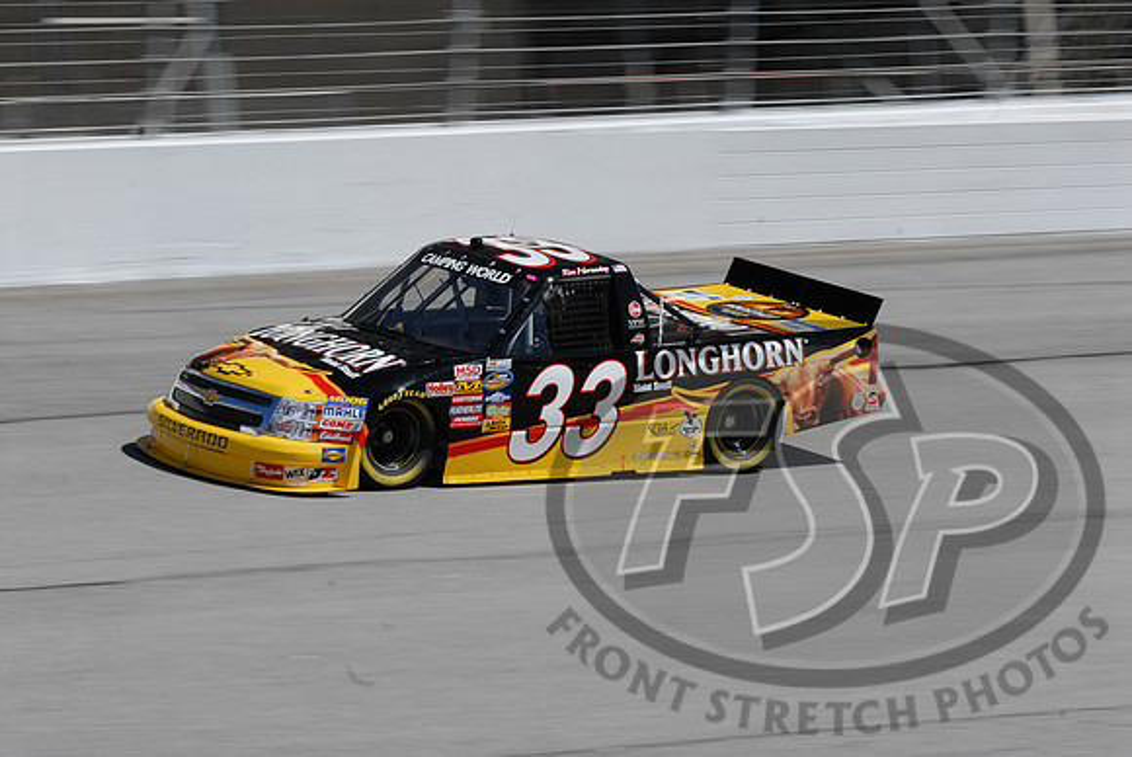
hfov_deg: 11.4
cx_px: 566
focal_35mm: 180
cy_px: 378
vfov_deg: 7.6
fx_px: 5666
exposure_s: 1/320
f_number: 18
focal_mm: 120
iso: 320
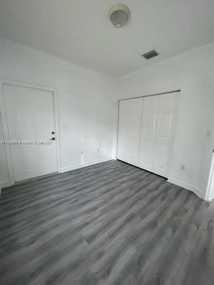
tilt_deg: -9.8
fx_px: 107
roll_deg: -1.5
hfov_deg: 89.9
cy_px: 142
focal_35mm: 13
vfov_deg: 106.2
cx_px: 107
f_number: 1.8
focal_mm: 1.57
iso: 250
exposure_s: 1/121
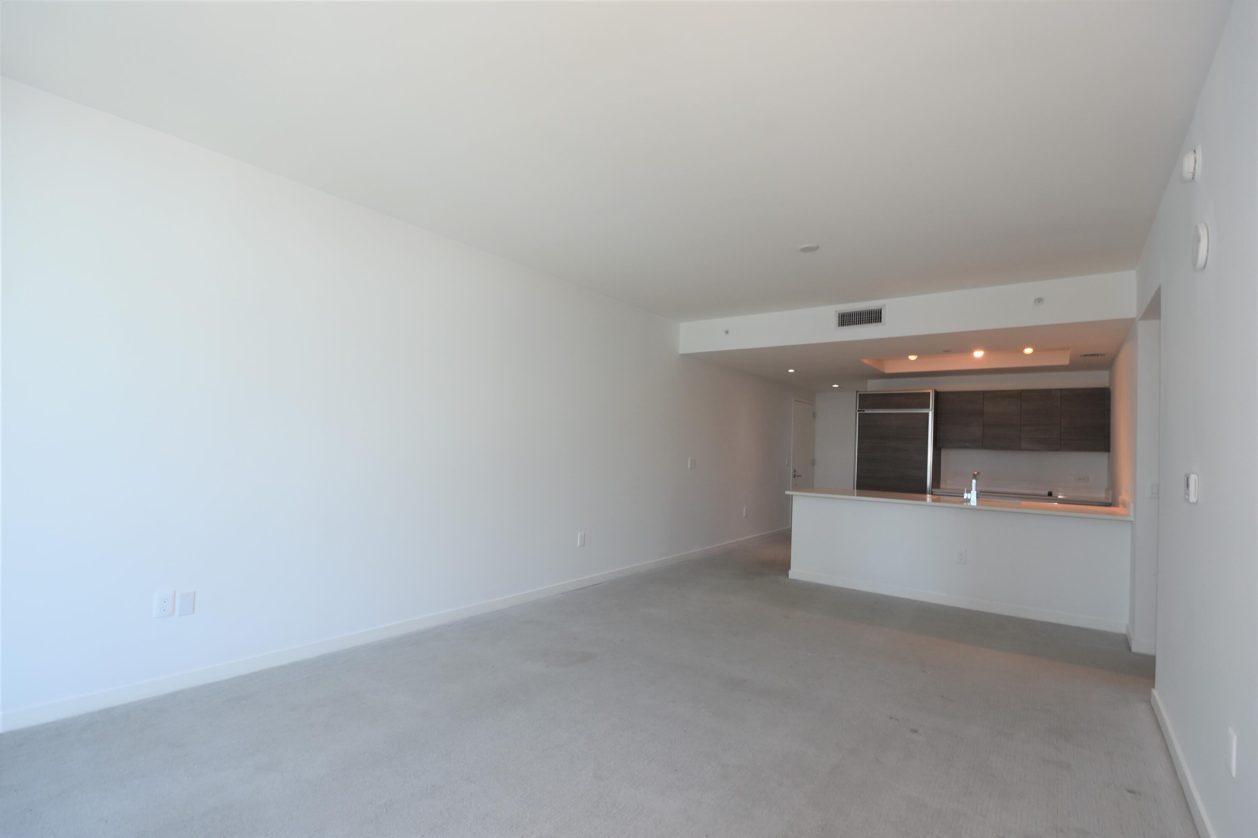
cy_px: 419
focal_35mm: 15
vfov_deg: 77.3
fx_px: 524
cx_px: 629
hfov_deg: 100.4
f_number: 5
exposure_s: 1/60
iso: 200
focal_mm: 10
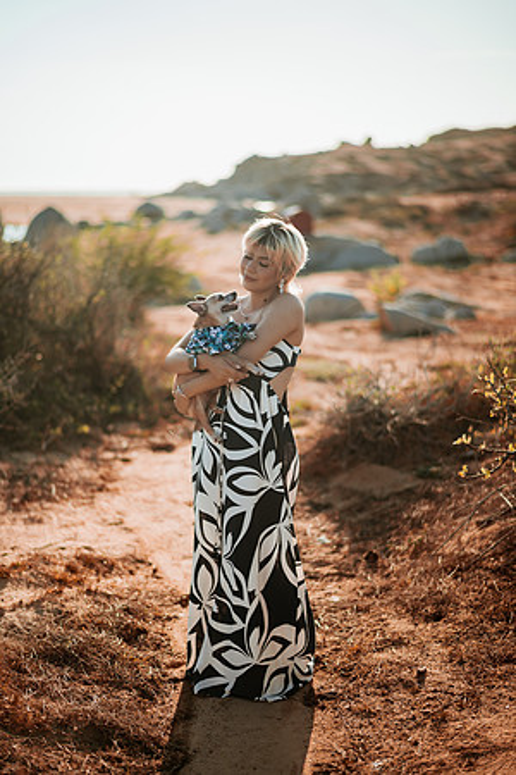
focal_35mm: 58
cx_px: 258
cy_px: 388
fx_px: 1247
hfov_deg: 23.4
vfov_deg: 34.5
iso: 100
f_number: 1.4
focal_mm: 58
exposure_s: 1/5000
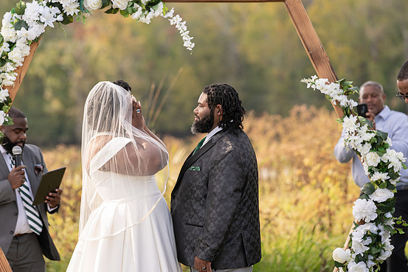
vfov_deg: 6.8
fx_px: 2301
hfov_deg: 10.1
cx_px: 197
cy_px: 135
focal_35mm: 203
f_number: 4
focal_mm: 191
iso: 100
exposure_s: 1/160
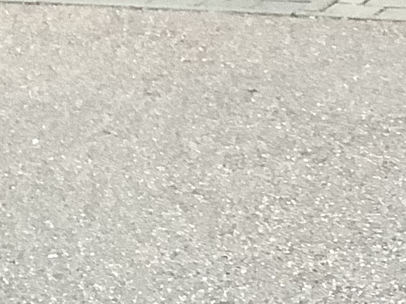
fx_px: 2064
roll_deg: +0.5
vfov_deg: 7.9
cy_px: -410
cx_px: 253
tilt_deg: +0.6
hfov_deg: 11.2
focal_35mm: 176
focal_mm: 3.3
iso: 125
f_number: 2.4
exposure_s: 1/60
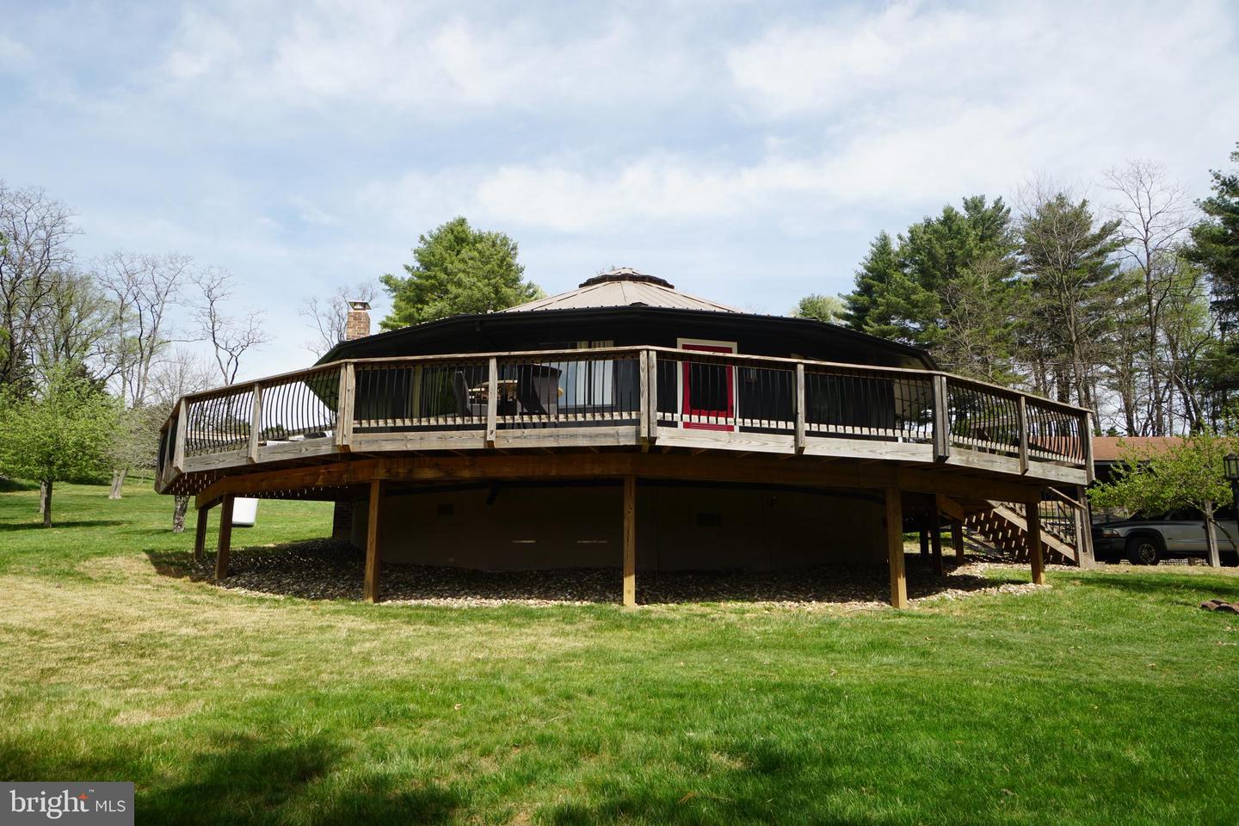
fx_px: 878
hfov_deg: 70.4
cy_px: 413
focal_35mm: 26
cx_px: 620
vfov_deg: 50.4
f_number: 10
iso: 100
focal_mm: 17
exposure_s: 1/100
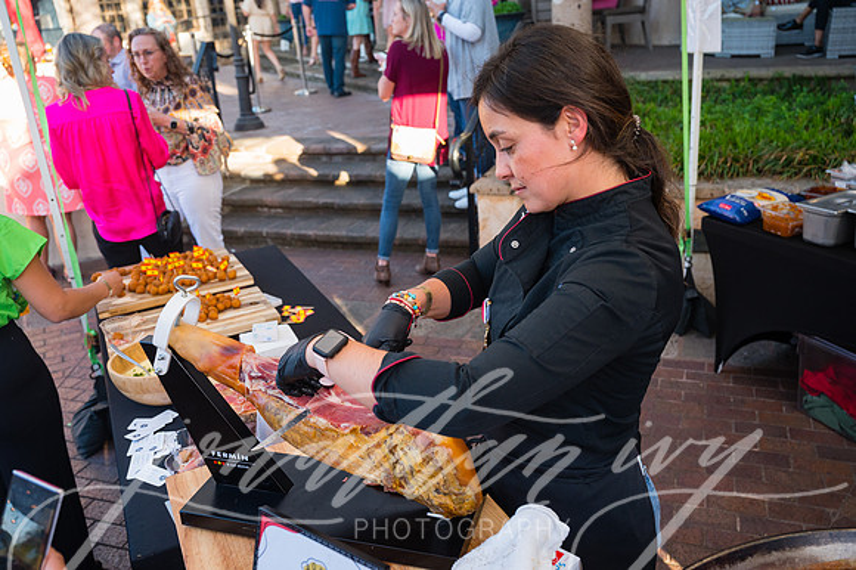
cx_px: 428
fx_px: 749
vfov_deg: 41.7
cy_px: 285
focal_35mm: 32
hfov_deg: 59.5
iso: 800
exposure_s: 1/500
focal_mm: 31.5
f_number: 4.5
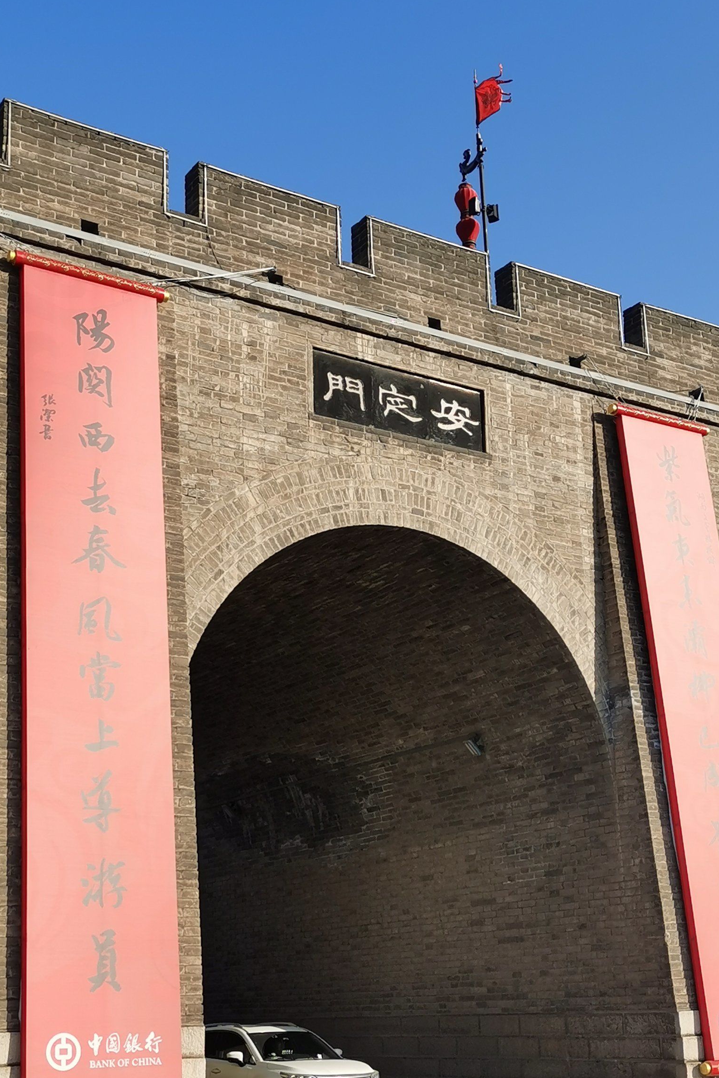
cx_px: 395
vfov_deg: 38.8
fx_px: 1528
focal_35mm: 51
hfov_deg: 26.5
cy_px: 632
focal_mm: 5.58
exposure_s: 1/2500
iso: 50
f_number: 1.8
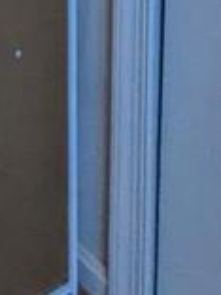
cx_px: -358
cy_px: -618
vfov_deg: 10.8
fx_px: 945
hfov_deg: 10.7
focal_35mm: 111
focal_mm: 2.35
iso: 393
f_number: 2.2
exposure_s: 1/40
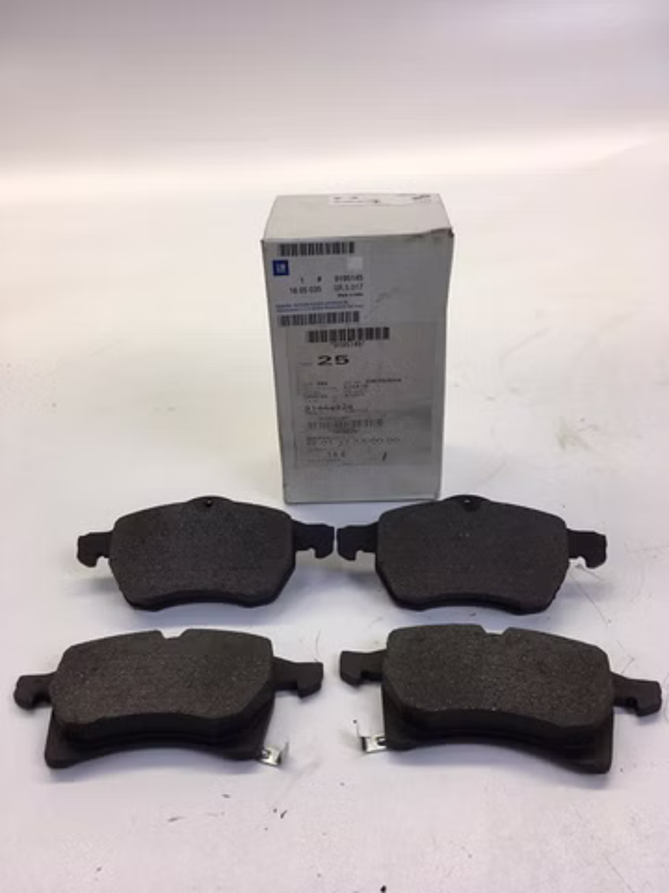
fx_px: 747
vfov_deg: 61.7
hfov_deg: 48.2
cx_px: 334
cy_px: 446
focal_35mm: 29
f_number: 2.2
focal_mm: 4.15
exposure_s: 1/100
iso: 25
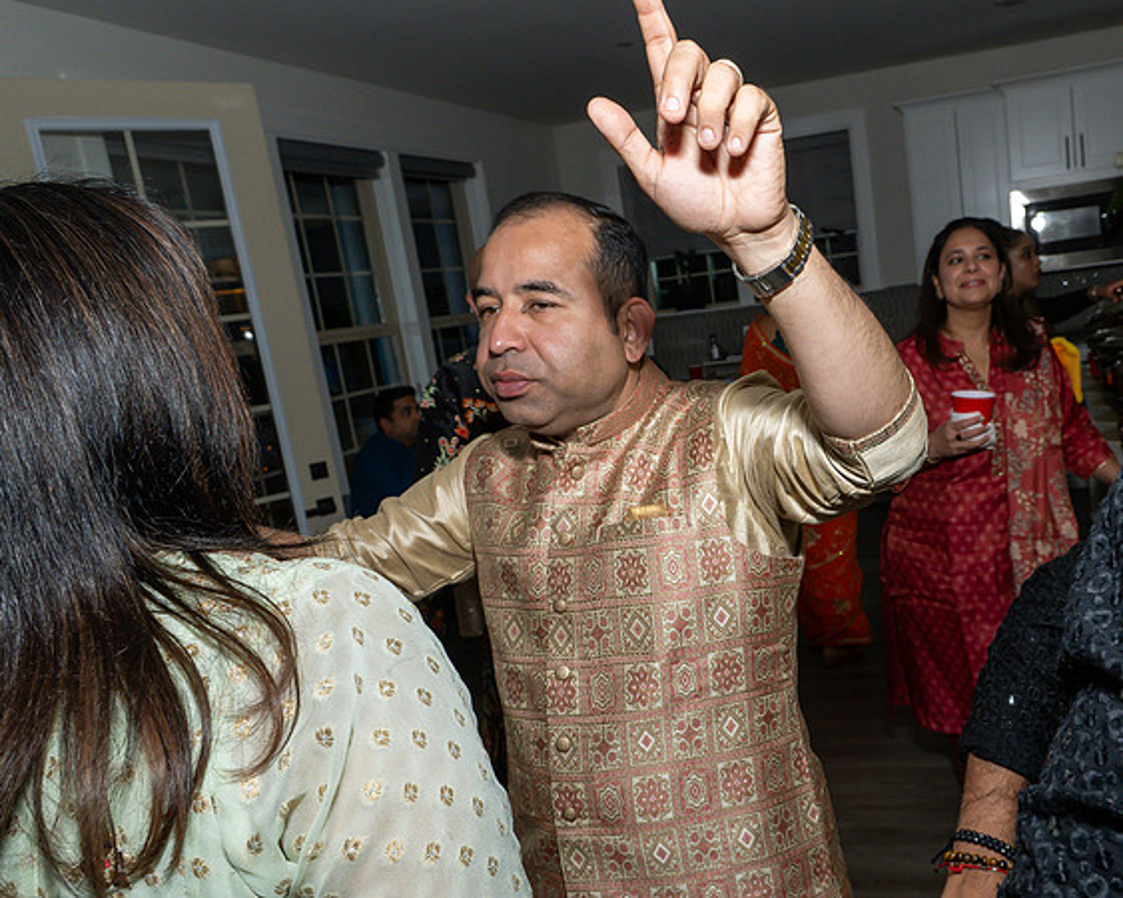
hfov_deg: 55.6
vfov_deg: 46.7
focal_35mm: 31
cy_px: 498
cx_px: 748
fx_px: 1038
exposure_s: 1/250
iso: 1000
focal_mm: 17
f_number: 7.1
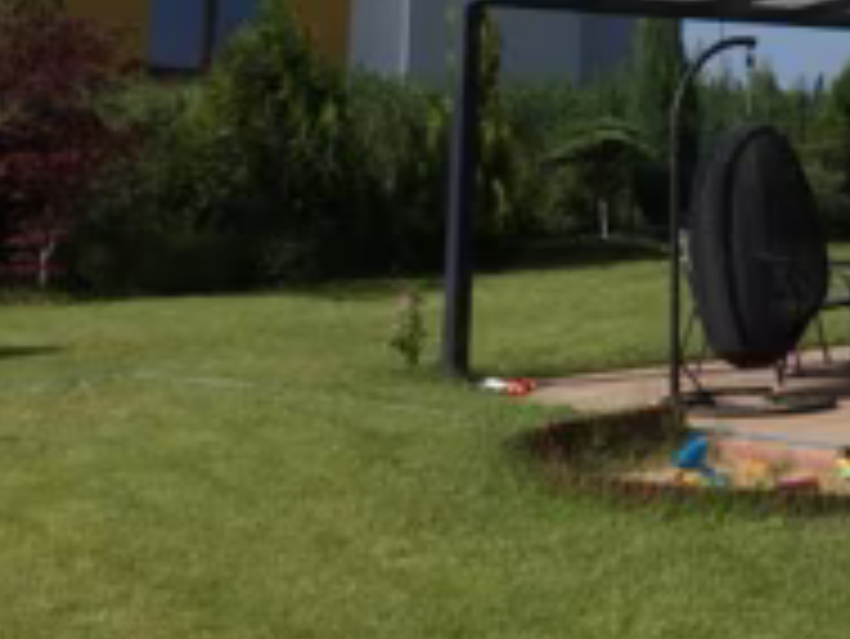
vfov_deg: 18.5
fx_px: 1867
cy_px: -108
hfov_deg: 24.0
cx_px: 931
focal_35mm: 76
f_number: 2.2
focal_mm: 4.12
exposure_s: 1/4115
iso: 40
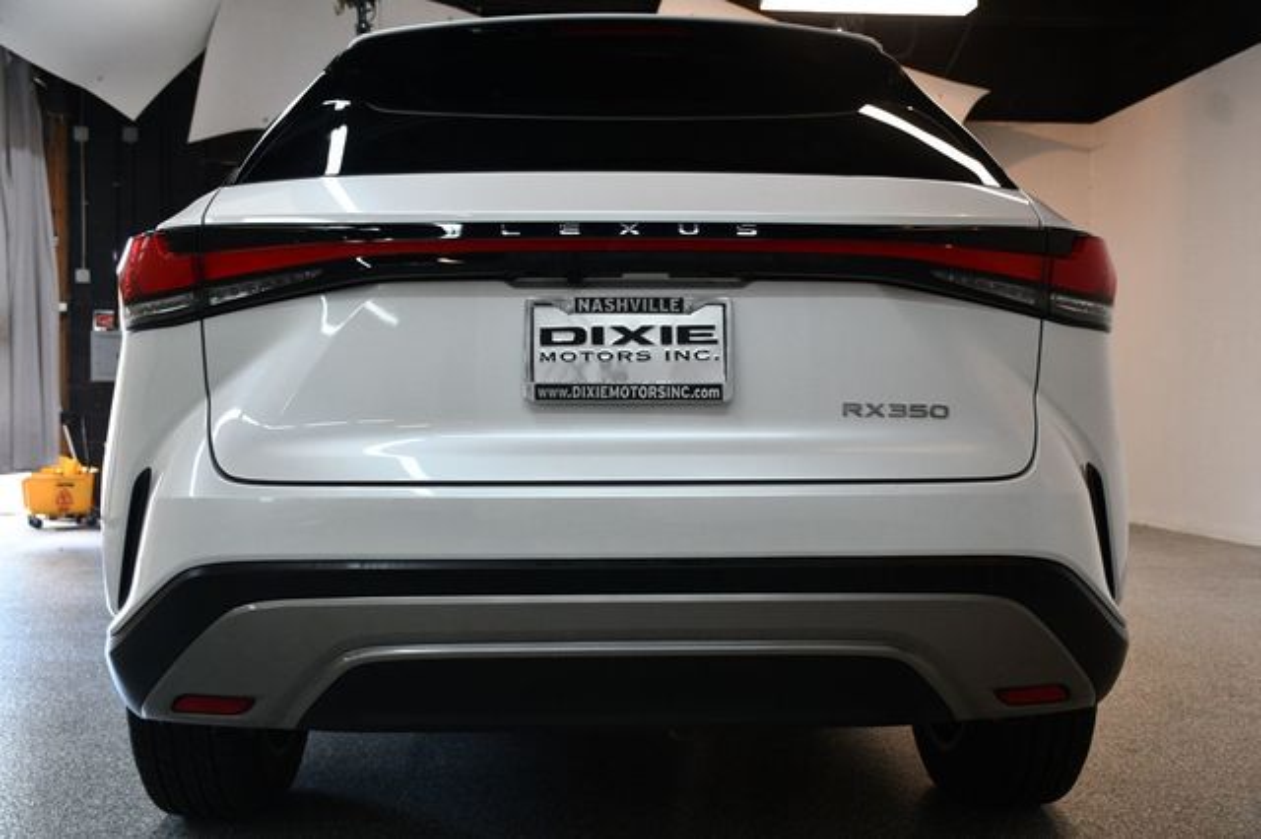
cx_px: 630
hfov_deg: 53.2
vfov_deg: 36.8
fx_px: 1260
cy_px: 420
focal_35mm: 36
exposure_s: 1/125
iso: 800
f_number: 3.8
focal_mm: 24
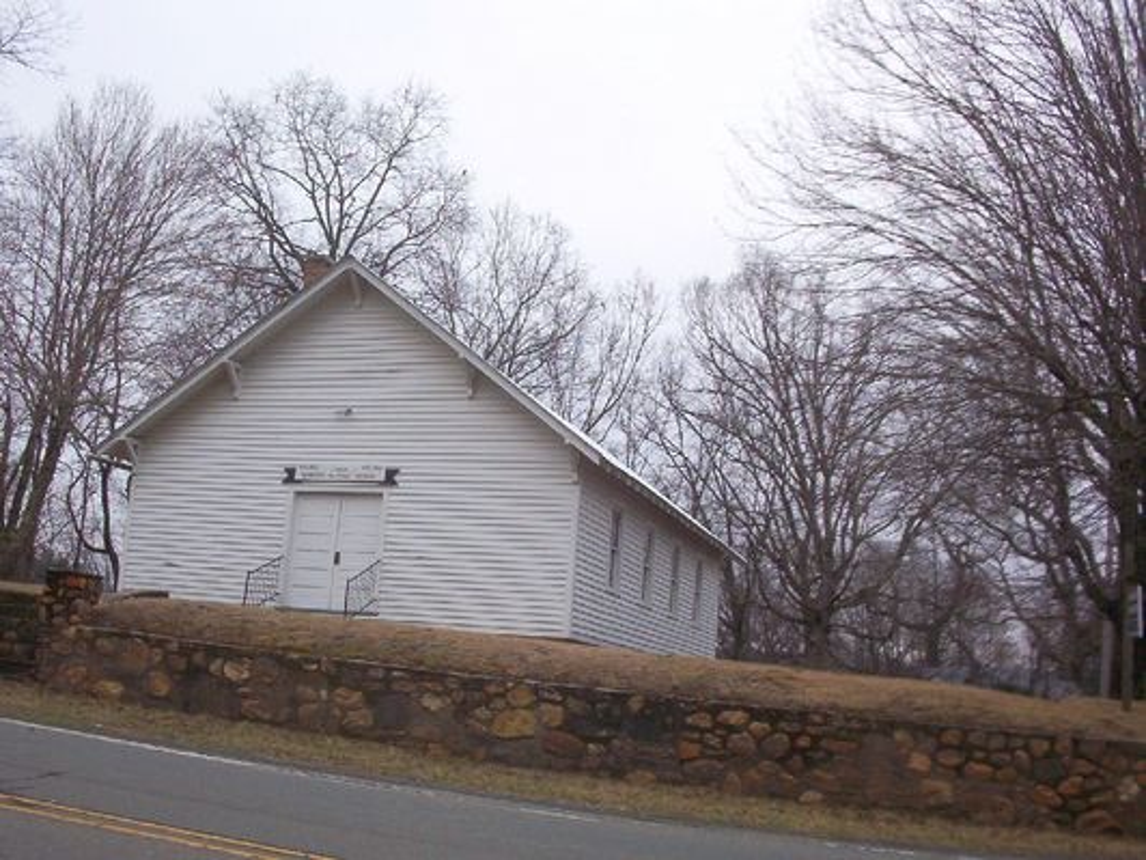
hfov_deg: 47.9
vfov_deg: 36.8
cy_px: 430
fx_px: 1291
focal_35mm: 39
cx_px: 573
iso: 100
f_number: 4.5
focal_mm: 6
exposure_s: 1/292
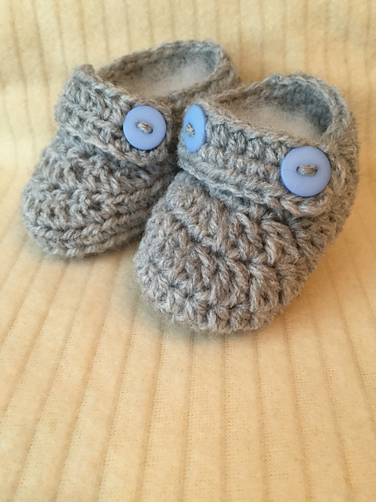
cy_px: 251
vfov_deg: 61.7
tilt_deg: -36.4
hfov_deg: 48.2
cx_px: 188
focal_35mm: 29
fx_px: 420
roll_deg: +1.1
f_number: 2.2
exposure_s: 1/33
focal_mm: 4.15
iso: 160
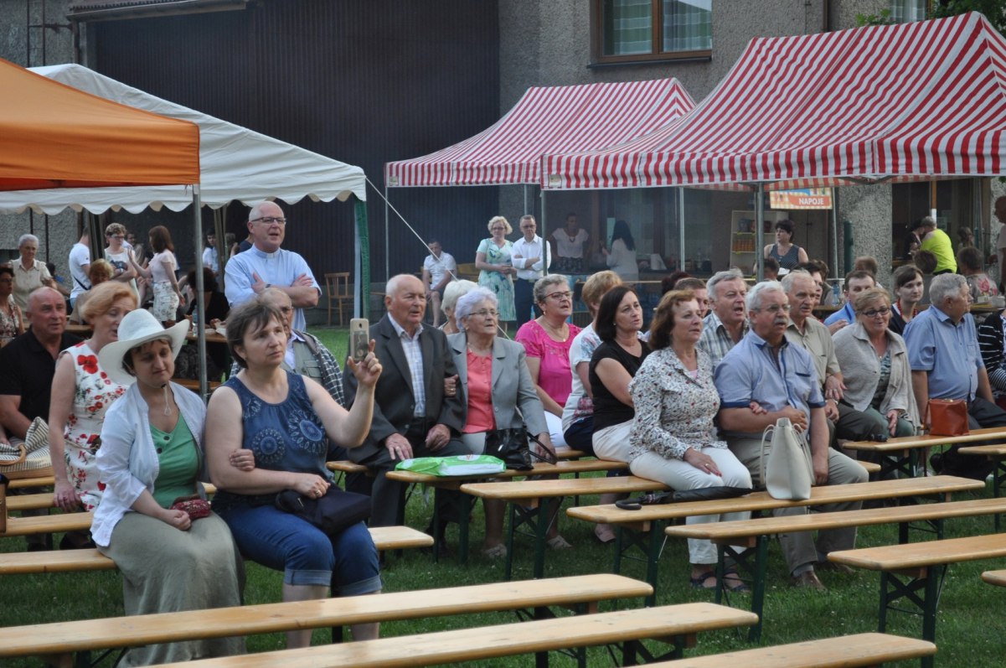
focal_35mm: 82
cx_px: 503
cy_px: 334
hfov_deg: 24.7
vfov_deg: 16.5
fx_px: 2302
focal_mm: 55
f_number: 5.6
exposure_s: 1/60
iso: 640
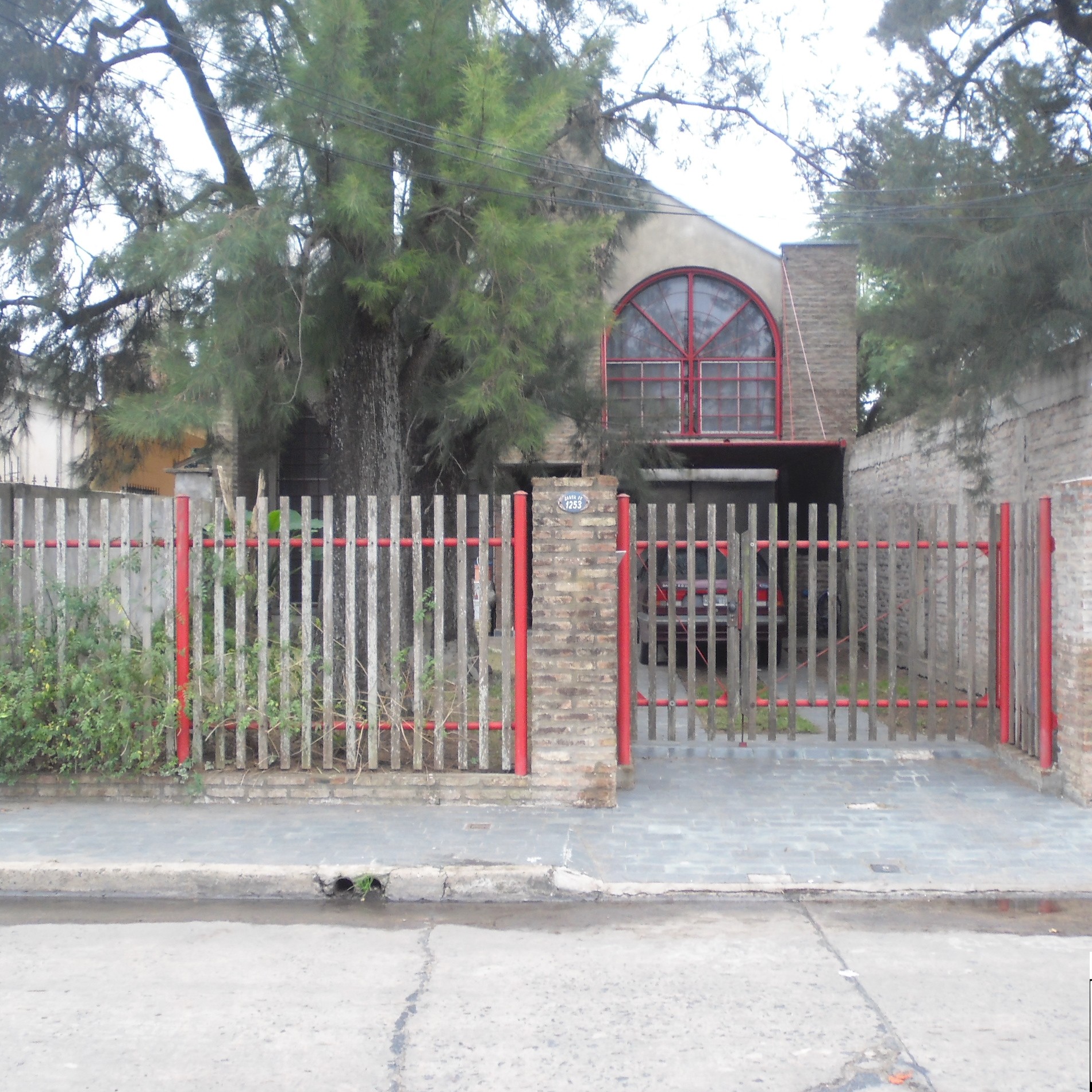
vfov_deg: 40.9
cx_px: 551
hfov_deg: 40.9
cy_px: 547
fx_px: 1463
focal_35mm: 41
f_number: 4
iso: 100
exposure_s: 1/30
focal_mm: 6.1
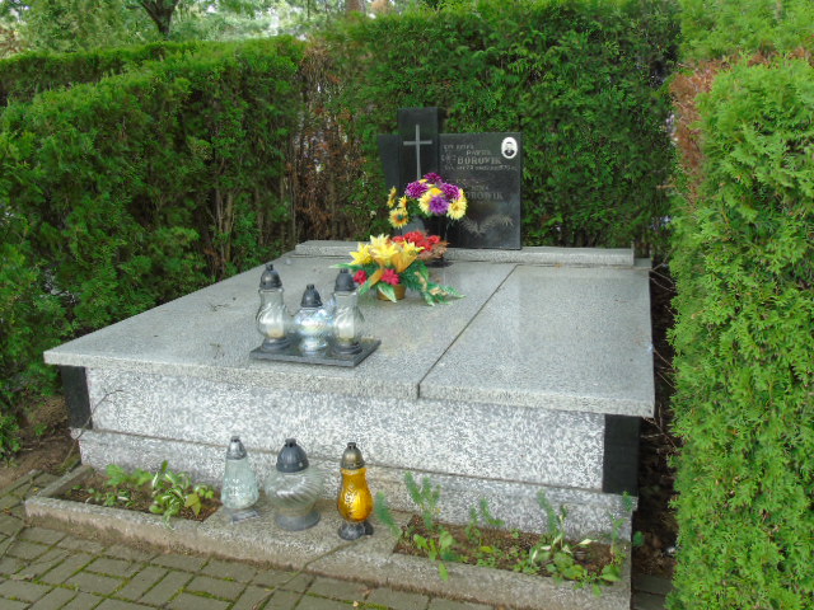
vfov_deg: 48.2
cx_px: 407
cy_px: 305
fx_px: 682
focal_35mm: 29
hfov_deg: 61.7
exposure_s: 1/80
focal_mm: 5.2
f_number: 3.6
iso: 80
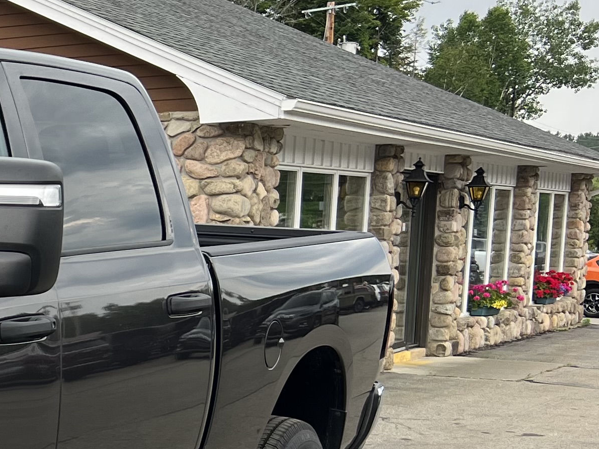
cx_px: -395
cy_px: 415
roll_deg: +0.6
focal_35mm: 88
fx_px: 1523
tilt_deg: -6.3
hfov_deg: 18.6
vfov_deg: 16.5
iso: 50
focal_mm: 5.7
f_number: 1.5
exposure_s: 1/646
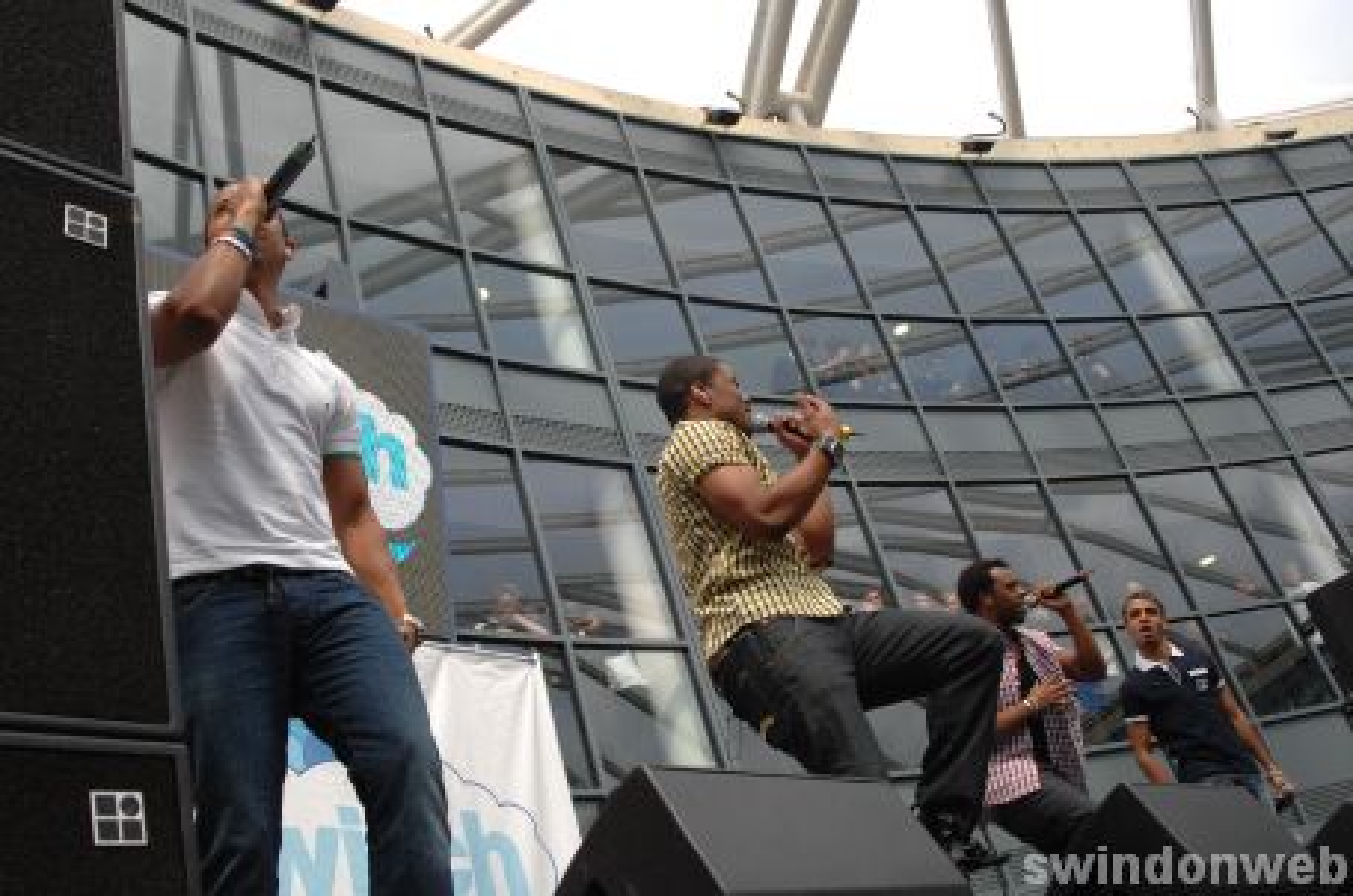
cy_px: 448
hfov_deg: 53.2
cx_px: 676
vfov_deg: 36.7
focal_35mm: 36
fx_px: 1350
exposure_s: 1/1250
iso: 800
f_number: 5
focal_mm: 24
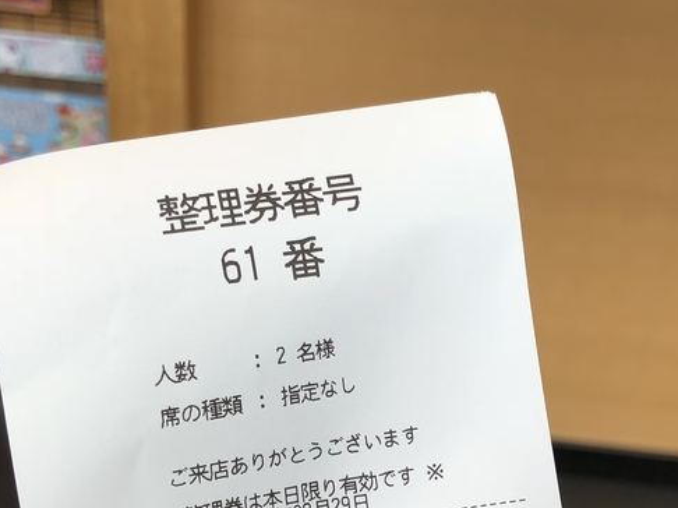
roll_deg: -3.3
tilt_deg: -31.1
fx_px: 1155
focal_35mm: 59
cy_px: 398
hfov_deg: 32.6
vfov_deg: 24.4
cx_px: 396
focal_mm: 4
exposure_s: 1/147
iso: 20
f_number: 1.8
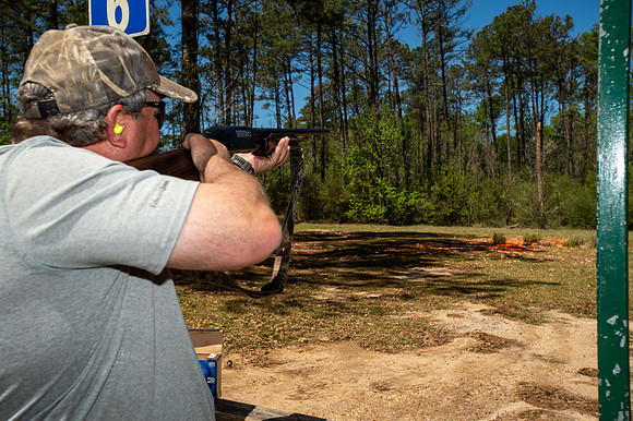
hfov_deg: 54.5
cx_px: 316
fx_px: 615
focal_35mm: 35
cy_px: 210
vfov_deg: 37.8
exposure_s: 1/250
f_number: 8
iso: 100
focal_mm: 35
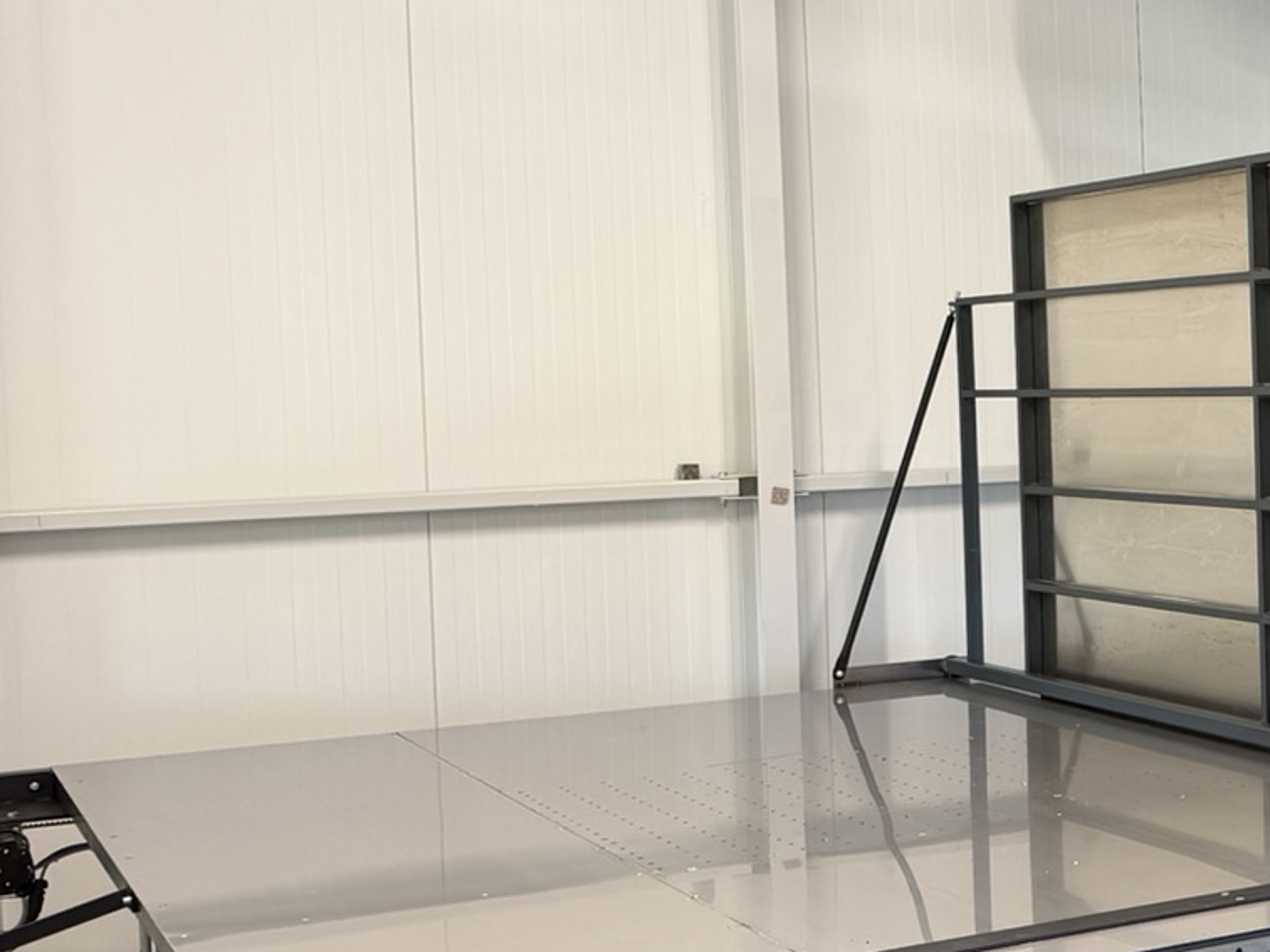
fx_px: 2385
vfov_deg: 22.6
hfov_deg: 25.9
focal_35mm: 65
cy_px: 485
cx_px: 1608
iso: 160
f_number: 1.78
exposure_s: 1/100
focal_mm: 6.76
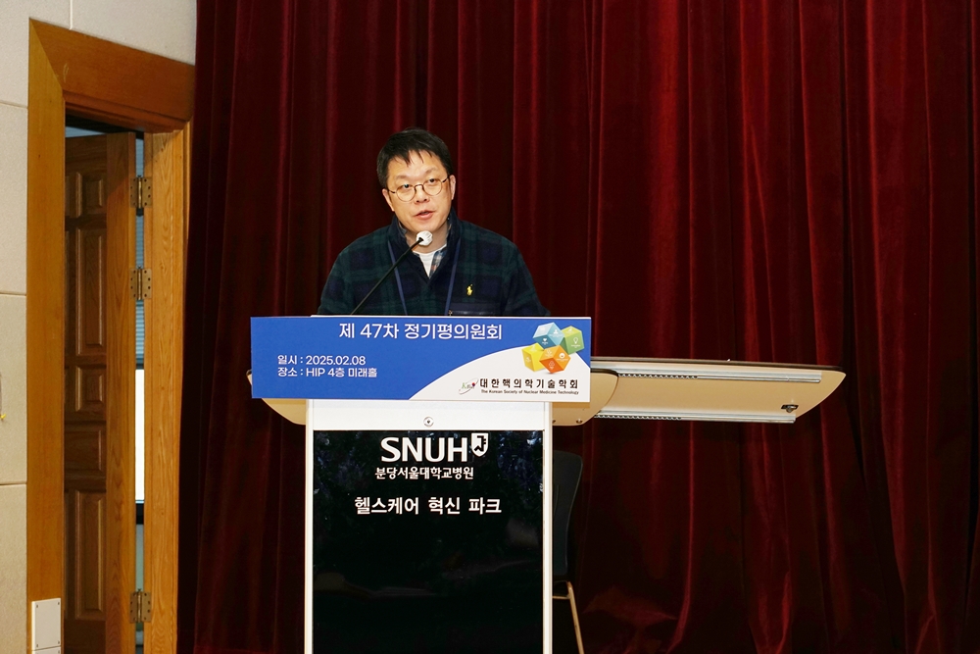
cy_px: 327
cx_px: 490
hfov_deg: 23.9
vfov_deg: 16.1
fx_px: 2314
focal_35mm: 85
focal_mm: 85
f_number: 6.3
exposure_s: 1/80
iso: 400
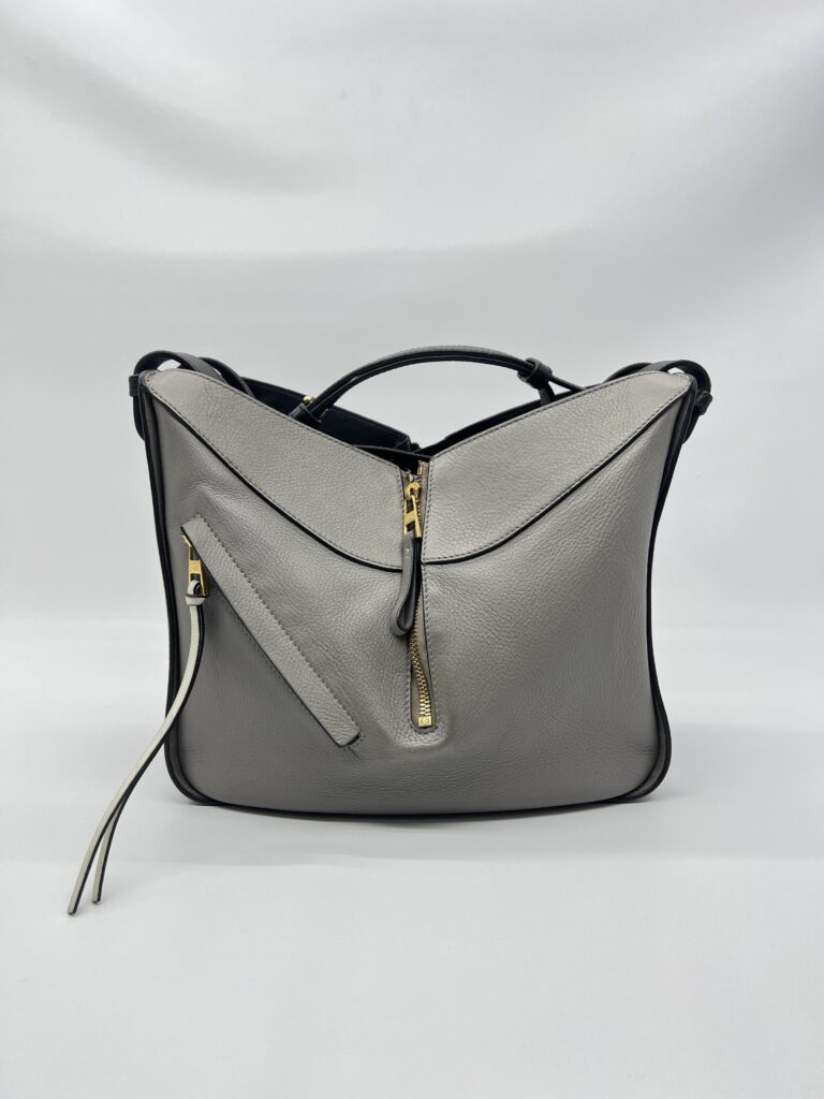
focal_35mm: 26
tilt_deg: -6.9
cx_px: 412
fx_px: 825
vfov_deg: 67.3
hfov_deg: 53.1
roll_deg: -1.4
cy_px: 550
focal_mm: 5.7
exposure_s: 1/104
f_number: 1.5
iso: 32
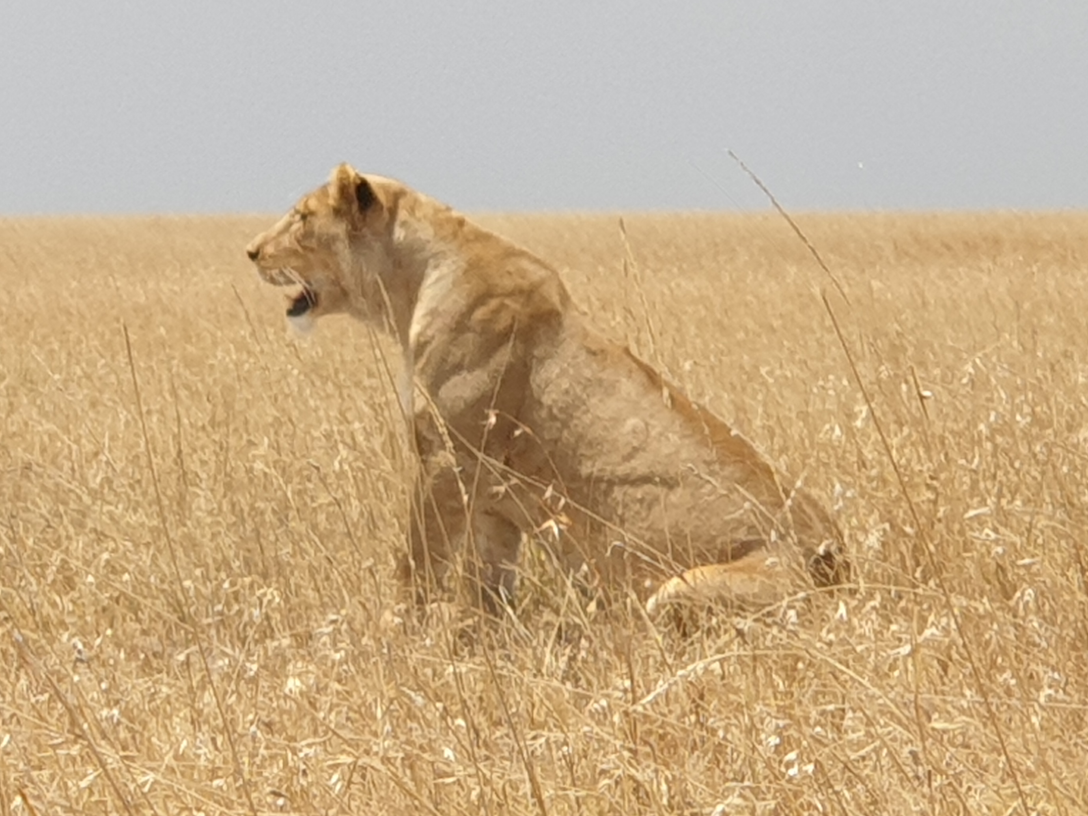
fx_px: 2389
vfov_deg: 19.4
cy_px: 408
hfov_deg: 25.6
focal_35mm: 76
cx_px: 409
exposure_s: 1/738
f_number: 2.4
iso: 100
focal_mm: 6
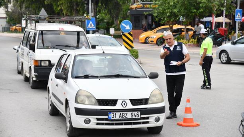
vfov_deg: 12.5
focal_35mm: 97
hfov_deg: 22.0
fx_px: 628
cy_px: 59
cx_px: 122
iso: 1250
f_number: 5
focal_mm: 92
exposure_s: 1/3200
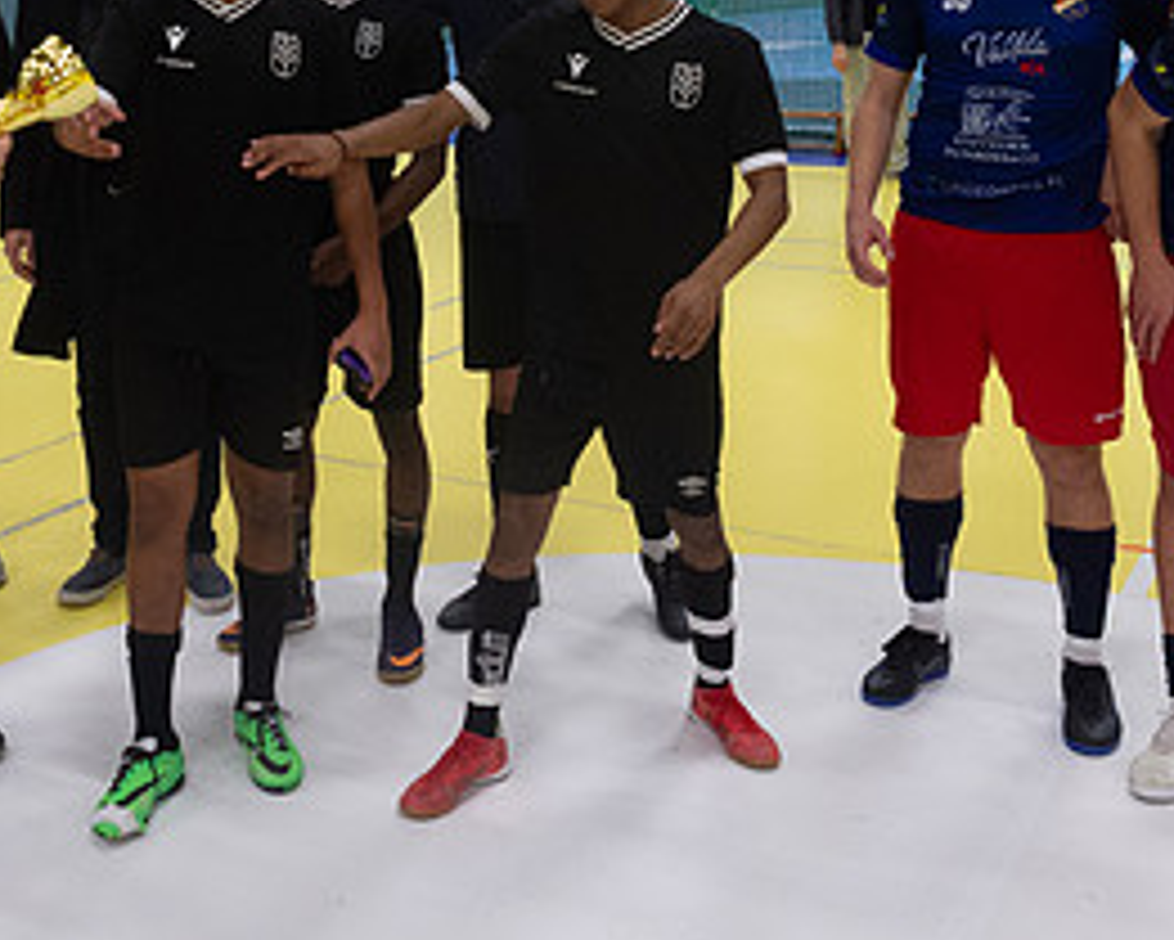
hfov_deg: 36.2
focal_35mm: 50
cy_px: 94
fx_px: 1738
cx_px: 256
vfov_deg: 29.1
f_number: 3.5
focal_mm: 24
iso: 4000
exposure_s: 1/500
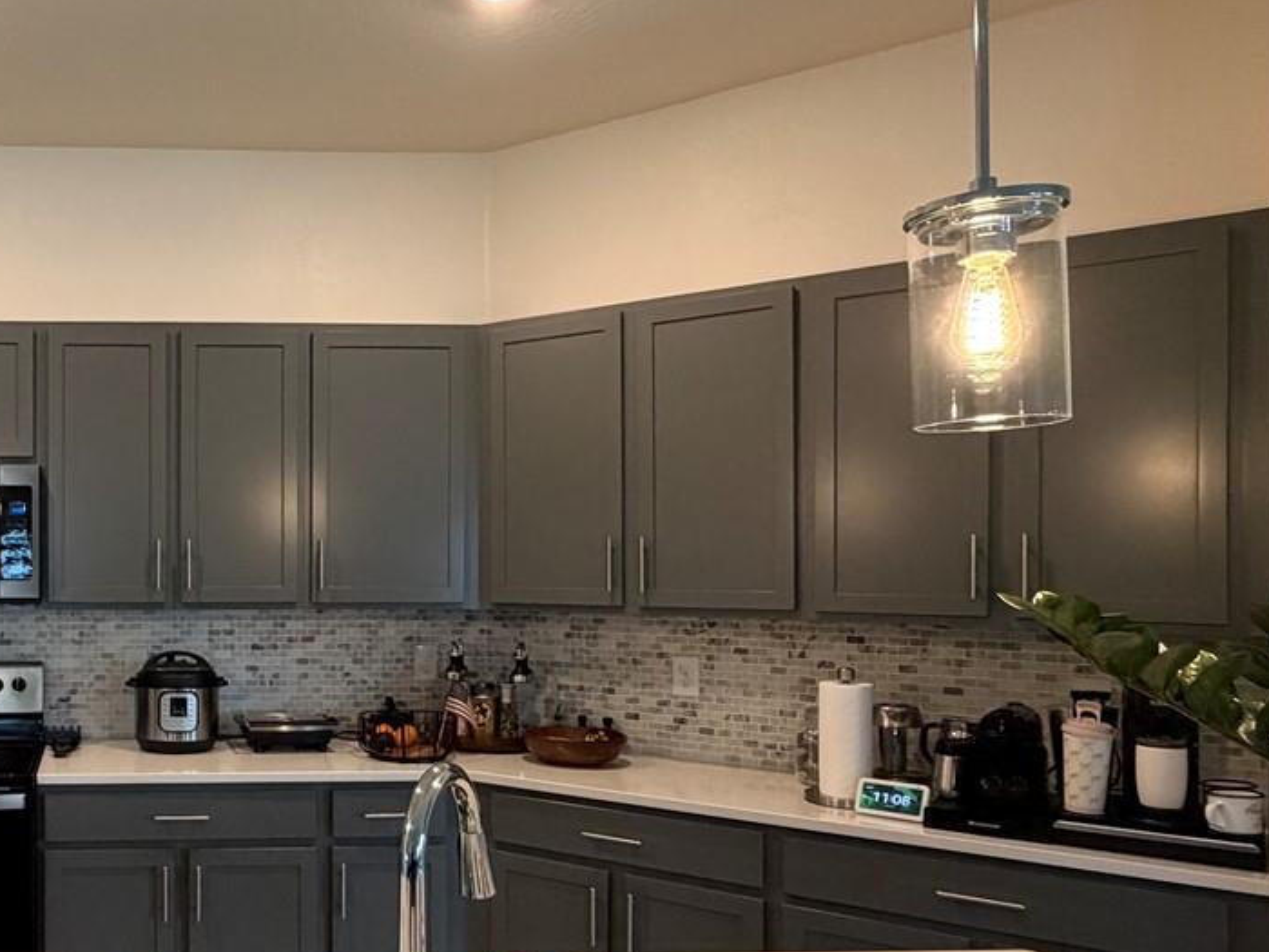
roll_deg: +0.4
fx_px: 1173
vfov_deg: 44.0
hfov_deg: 50.9
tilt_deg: -0.1
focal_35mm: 32
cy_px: 559
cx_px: 149
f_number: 2.2
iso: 320
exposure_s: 1/60
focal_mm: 2.22
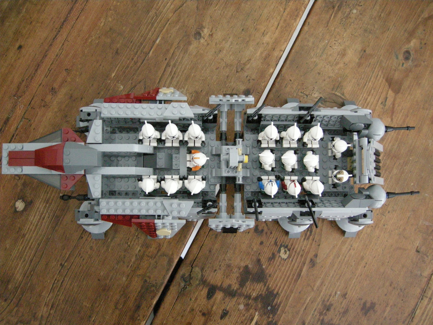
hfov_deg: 51.4
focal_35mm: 36
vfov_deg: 39.7
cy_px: 162
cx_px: 216
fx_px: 450
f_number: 2.7
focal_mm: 7.5
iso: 664
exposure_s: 1/30
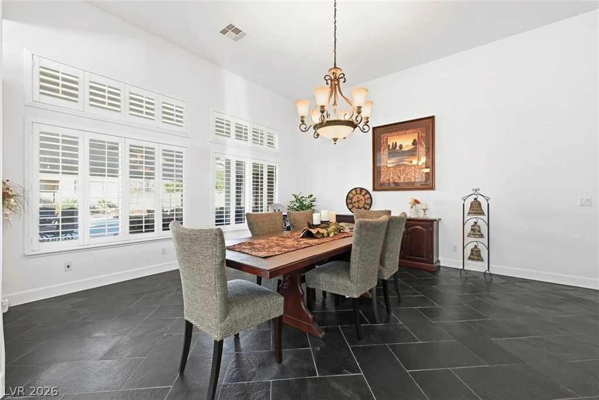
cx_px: 300
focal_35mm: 14
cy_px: 200
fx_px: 241
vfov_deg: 79.2
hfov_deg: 102.3
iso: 500
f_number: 10
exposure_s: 1/80
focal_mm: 14.5
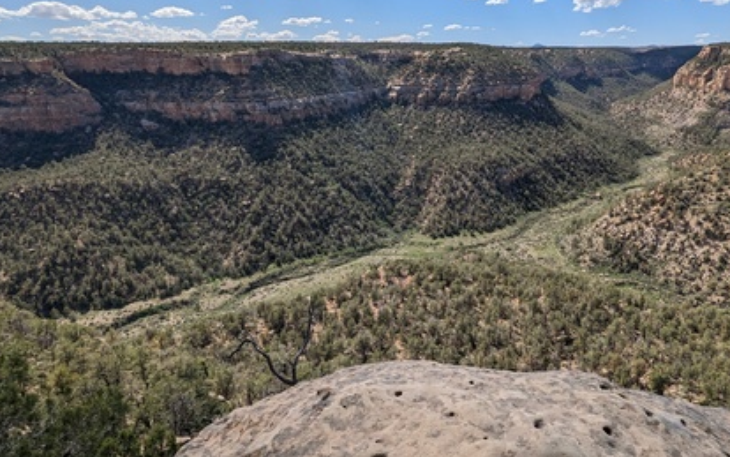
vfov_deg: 53.0
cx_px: 453
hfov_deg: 75.9
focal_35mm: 23
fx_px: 458
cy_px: 215
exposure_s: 1/2247
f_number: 2.2
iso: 46
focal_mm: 2.35
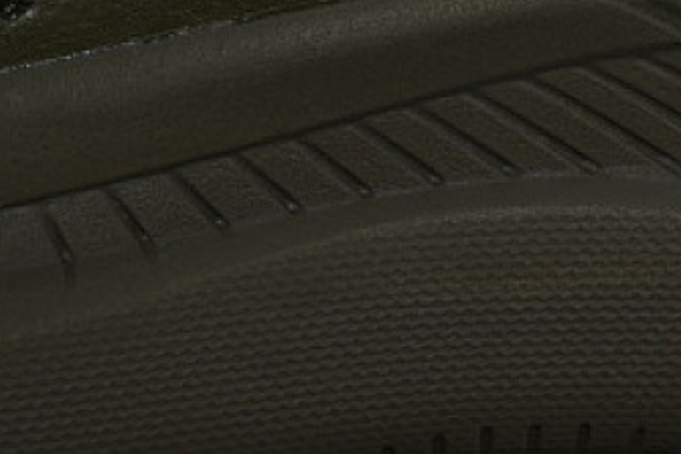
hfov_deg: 8.5
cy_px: -164
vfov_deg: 5.7
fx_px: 4559
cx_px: 401
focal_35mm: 241
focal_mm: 50
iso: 160
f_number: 6.3
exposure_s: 1/50
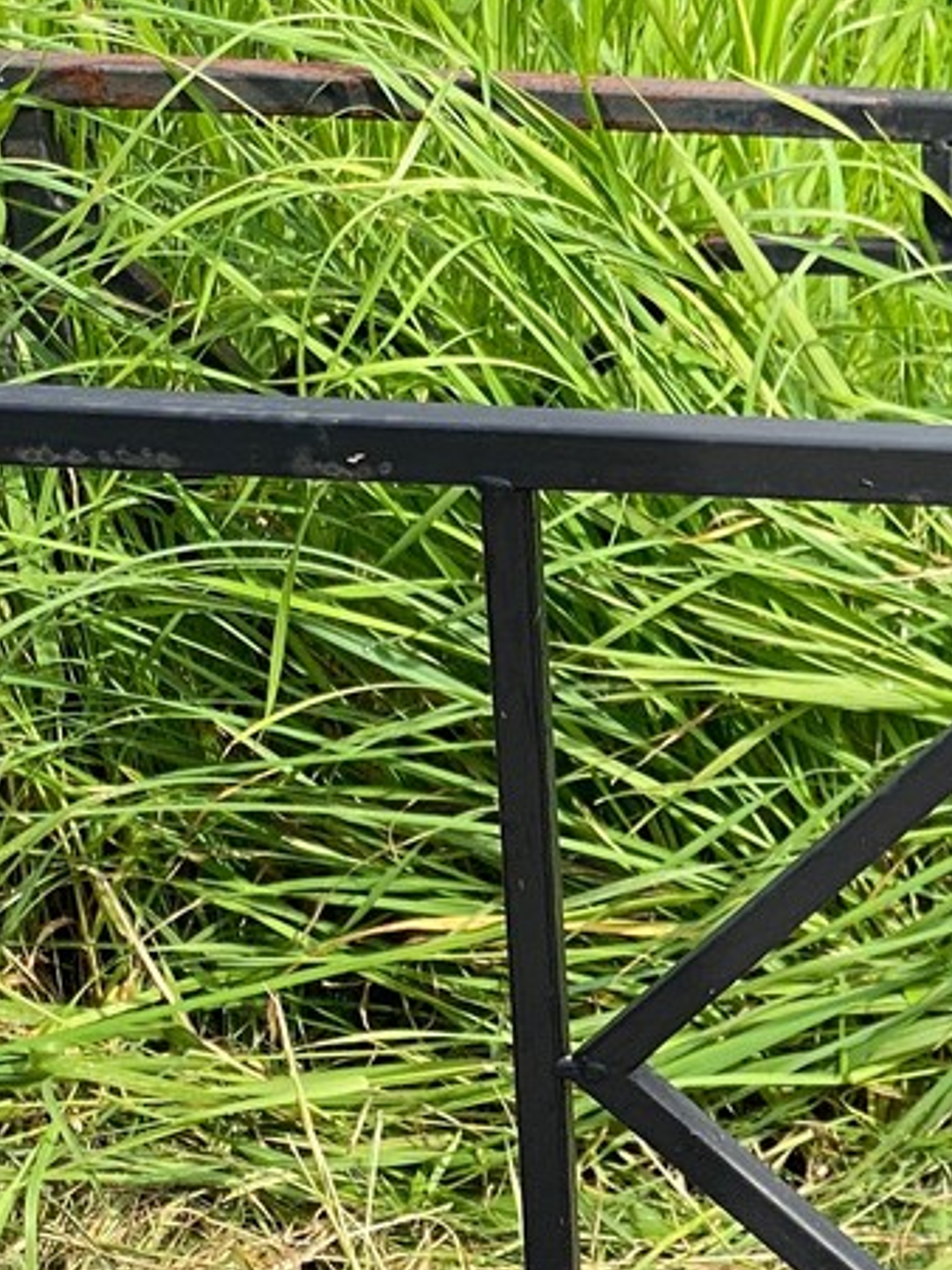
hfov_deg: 8.6
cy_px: 684
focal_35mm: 166
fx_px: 6090
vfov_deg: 11.9
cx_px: 1780
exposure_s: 1/905
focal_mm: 6
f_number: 2
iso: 20
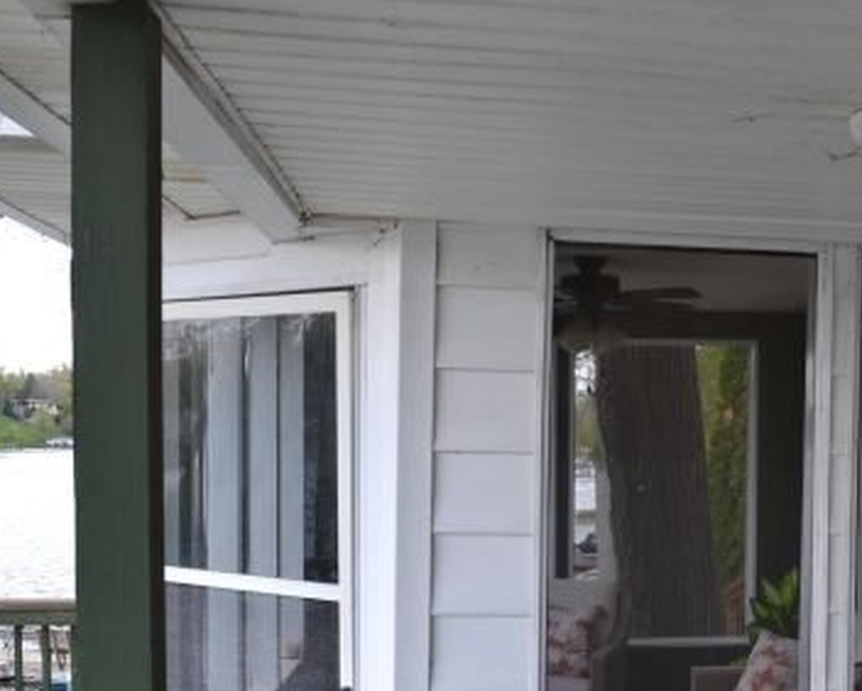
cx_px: 727
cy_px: 522
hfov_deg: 33.4
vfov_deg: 27.7
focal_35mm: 54
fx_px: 1378
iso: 125
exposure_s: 1/125
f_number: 5.6
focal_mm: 18
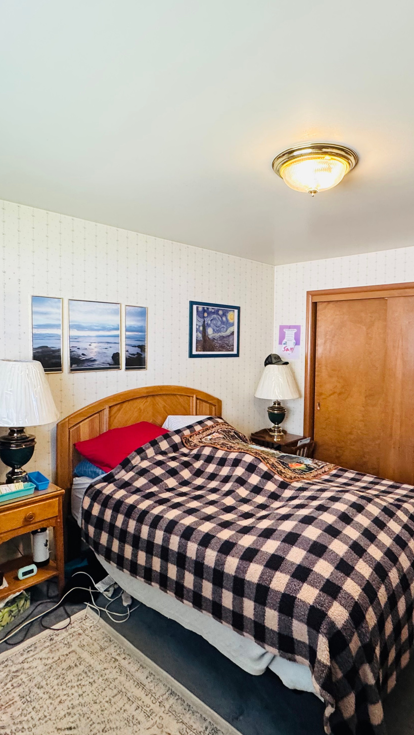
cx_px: 231
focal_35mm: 21
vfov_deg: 83.8
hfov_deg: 53.5
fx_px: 410
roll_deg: -0.9
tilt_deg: -1.4
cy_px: 362
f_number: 2.2
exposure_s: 1/60
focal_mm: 2.22
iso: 320
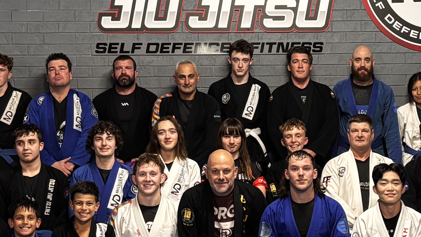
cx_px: 311
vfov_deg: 12.2
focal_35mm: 99
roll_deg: +0.5
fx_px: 1105
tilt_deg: -1.5
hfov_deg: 21.4
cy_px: 138
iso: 500
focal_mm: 5.96
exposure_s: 1/33
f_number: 1.6
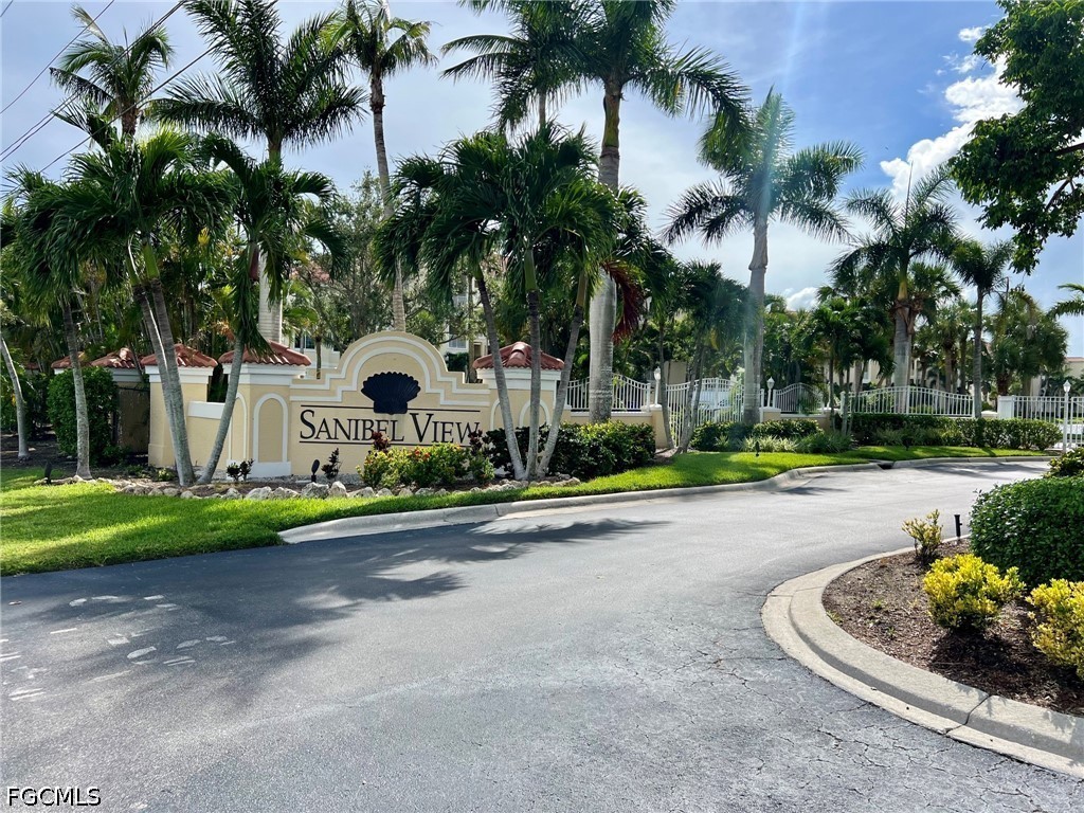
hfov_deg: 67.3
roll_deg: -0.5
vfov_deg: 53.1
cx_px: 542
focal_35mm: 26
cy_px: 406
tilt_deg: -1.5
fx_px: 814
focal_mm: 5.7
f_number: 1.5
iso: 50
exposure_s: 1/5076
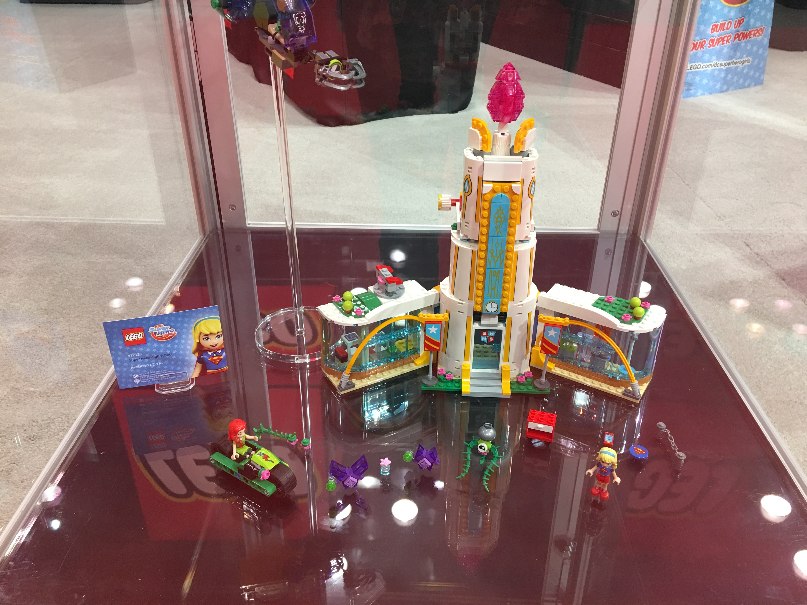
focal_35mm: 29
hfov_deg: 61.7
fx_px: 676
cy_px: 302
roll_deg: -0.4
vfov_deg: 48.2
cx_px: 404
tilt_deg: -30.4
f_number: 2.2
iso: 50
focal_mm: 4.15
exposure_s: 1/15
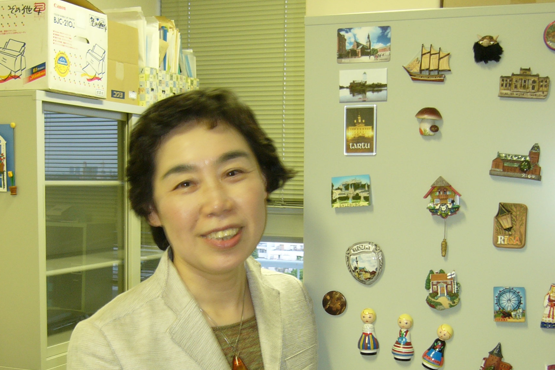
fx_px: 817
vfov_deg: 25.2
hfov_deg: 37.5
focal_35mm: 53
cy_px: 278
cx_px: 276
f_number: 2.9
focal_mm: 6.3
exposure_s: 1/8
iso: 100
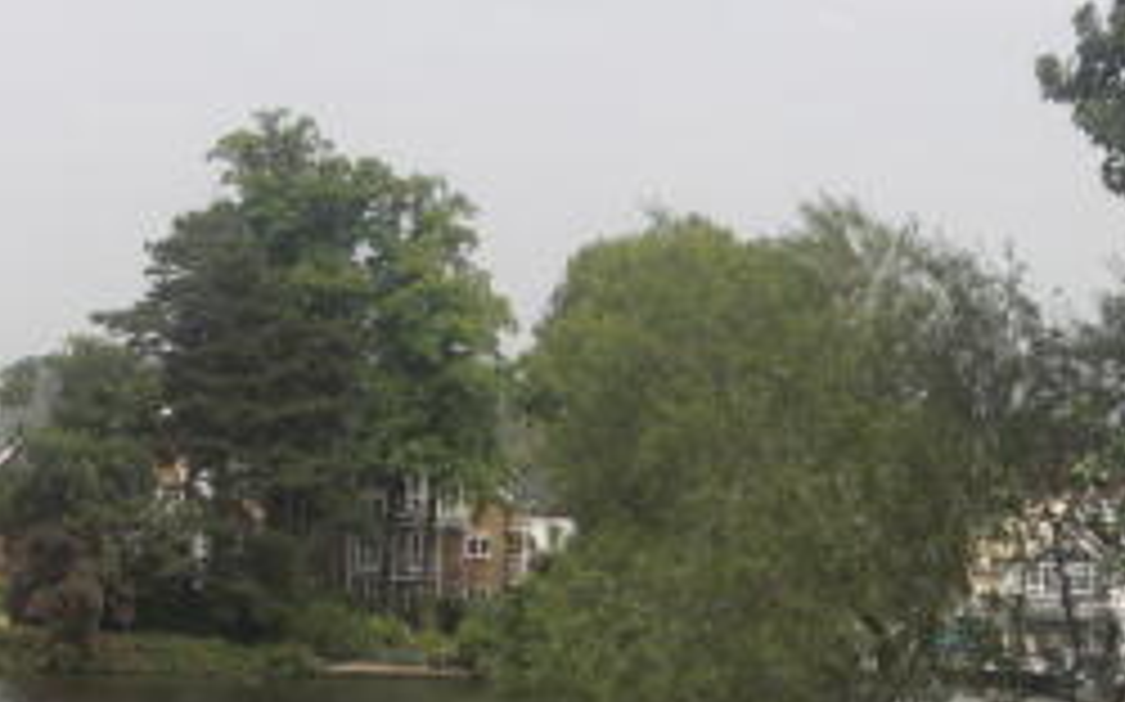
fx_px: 4168
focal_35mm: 136
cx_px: 511
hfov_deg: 15.4
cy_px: 799
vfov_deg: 9.5
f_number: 3.6
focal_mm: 9.8
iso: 50
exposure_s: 1/500
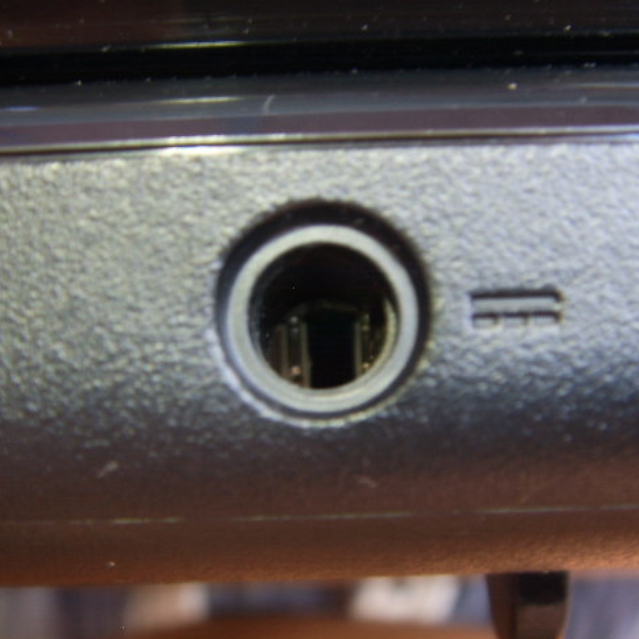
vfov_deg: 36.1
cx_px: 335
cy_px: 322
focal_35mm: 47
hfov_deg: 36.1
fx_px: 982
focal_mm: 6.6
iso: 63
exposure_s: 1
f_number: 3.5
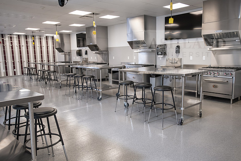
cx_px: 120
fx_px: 187
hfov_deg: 65.5
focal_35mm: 28
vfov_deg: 46.4
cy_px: 80
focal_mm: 28
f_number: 5.6
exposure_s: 1/160
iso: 1600
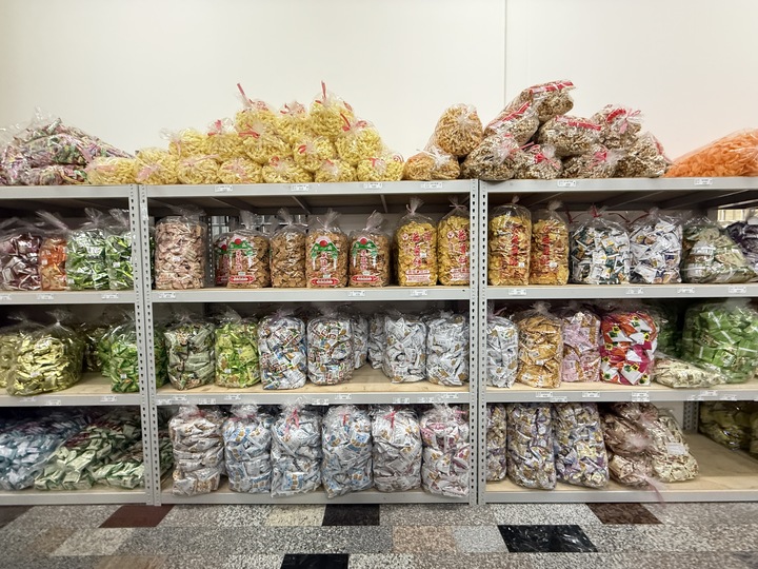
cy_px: 284
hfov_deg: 102.1
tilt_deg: -3.2
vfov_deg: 85.7
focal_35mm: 14
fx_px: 307
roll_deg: -0.4
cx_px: 379
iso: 640
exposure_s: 1/60
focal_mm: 2.22
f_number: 2.2
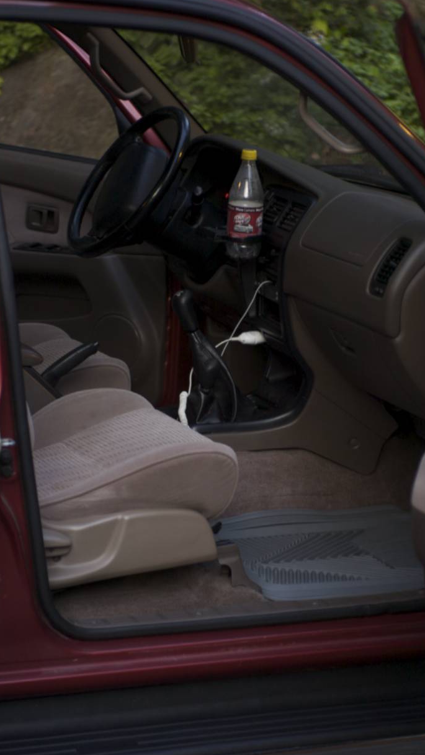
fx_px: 2224
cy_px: 376
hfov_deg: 10.9
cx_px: 218
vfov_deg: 19.3
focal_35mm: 111
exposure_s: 1/15
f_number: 2.8
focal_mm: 70
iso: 200
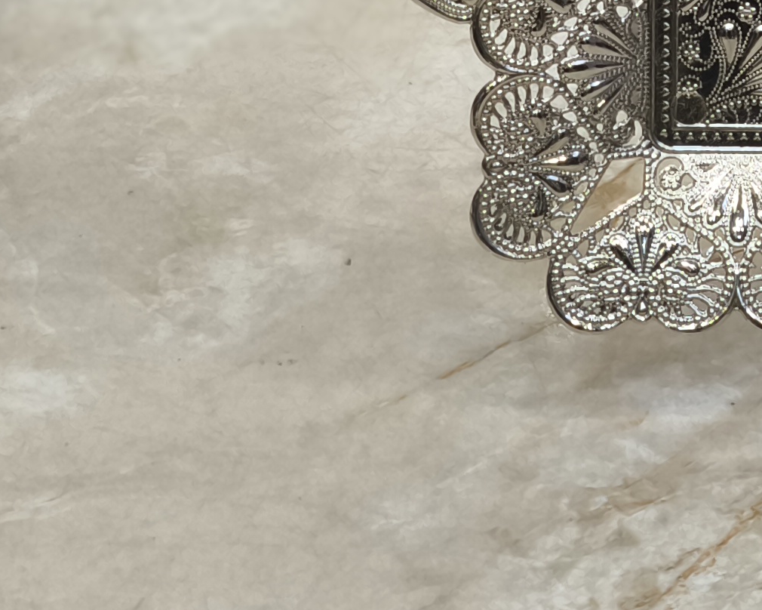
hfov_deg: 9.4
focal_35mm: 198
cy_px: -213
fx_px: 4465
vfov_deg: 7.7
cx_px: 1209
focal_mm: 7.1
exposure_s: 1/100
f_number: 1.9
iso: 320
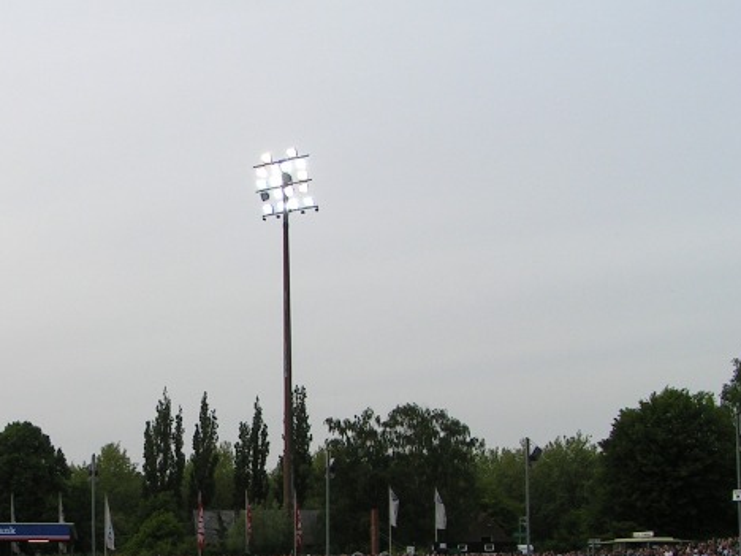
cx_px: 114
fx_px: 1391
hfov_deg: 28.9
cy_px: 396
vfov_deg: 22.4
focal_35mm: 65
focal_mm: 5.8
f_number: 5.6
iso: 50
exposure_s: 1/400
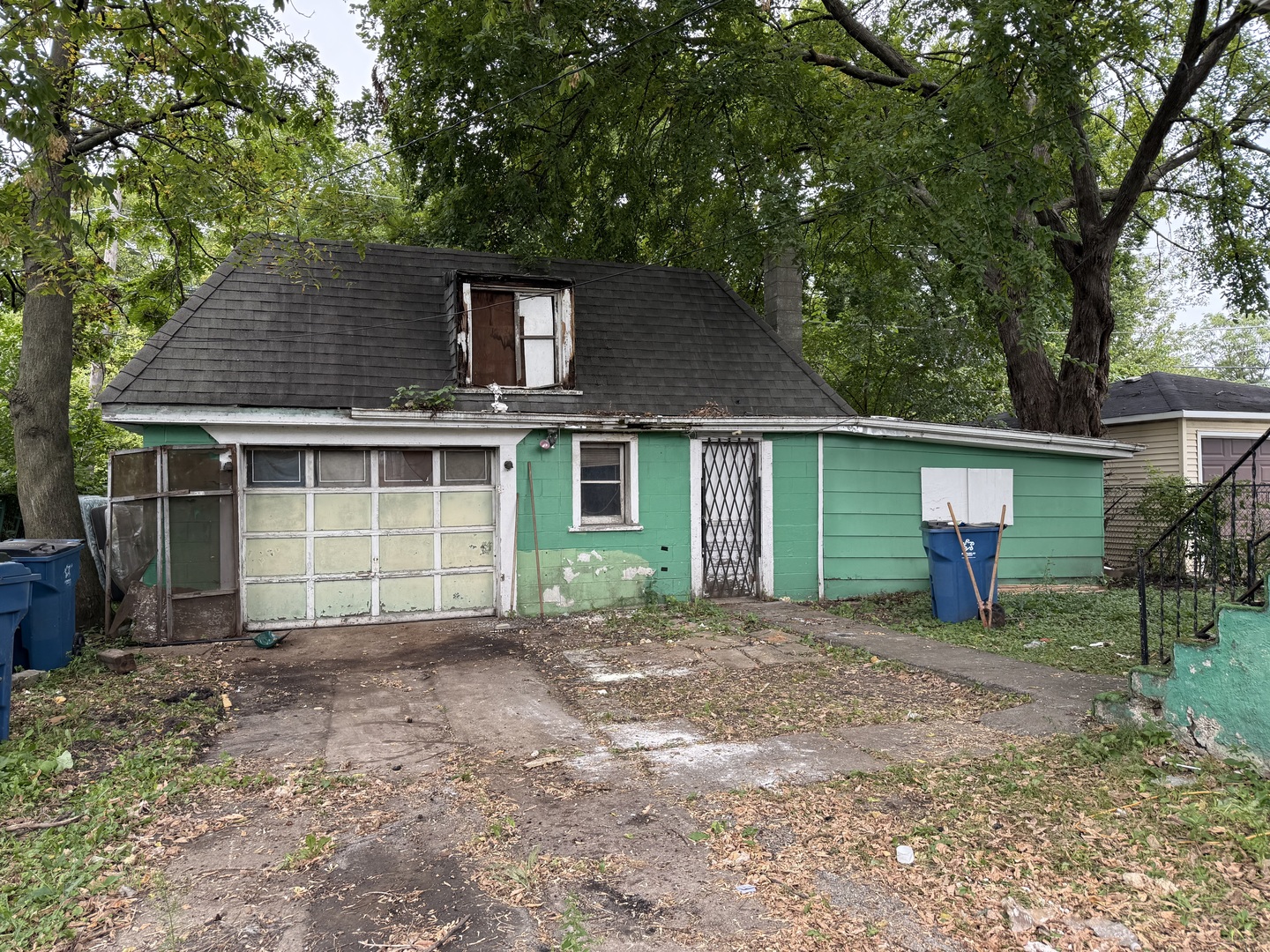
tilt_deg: -0.3
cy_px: 476
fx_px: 881
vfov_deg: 56.8
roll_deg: +0.5
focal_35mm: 24
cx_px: 635
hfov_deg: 71.6
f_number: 1.78
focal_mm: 6.76
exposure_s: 1/251
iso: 100
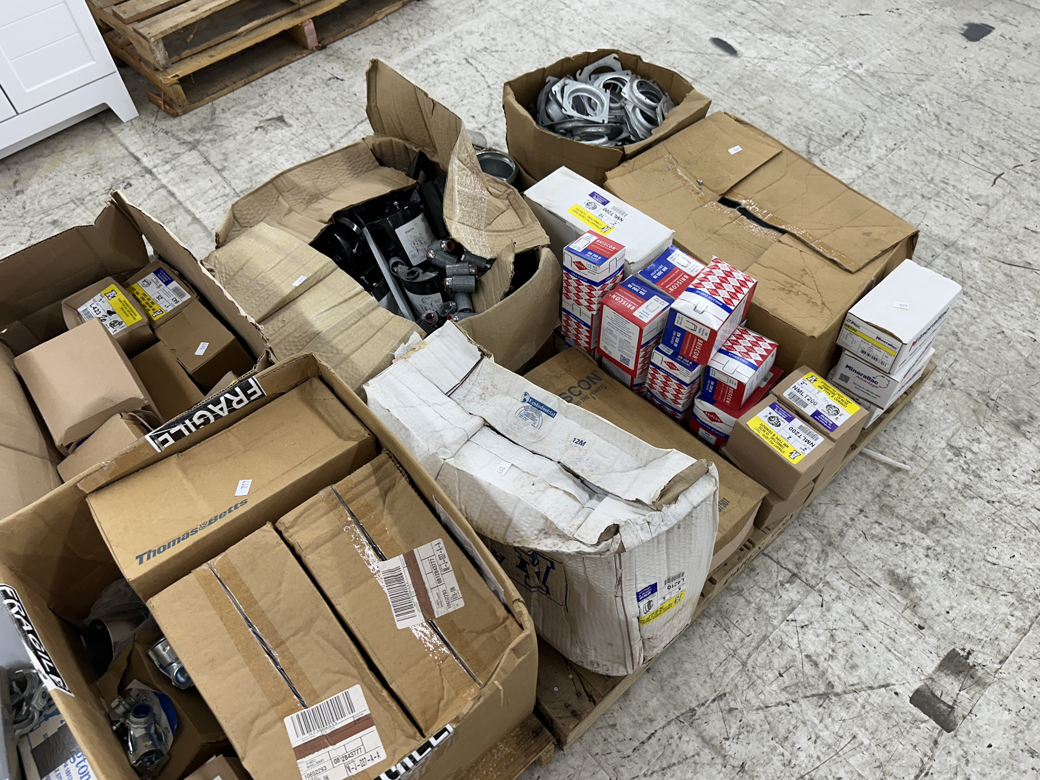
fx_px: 751
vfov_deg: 54.9
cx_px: 515
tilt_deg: -51.6
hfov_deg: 69.4
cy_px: 387
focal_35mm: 25
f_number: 1.78
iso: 125
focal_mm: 6.86
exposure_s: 1/120
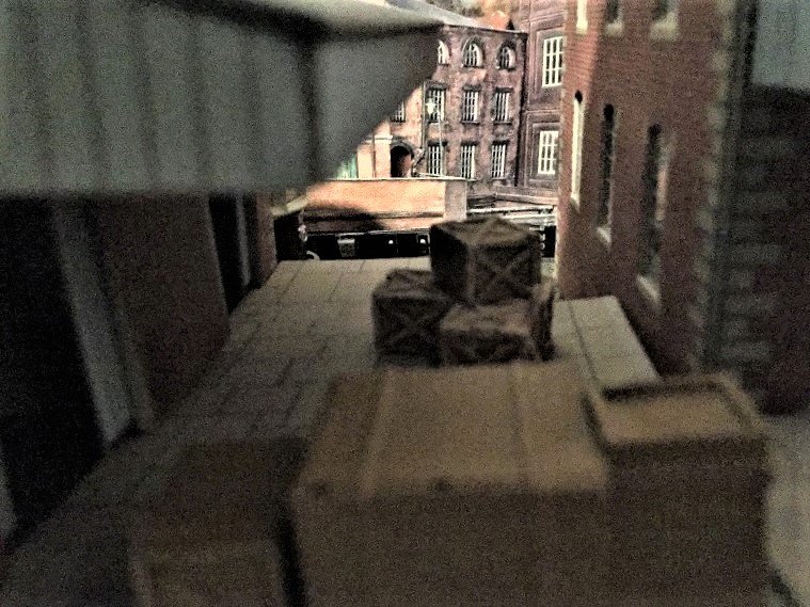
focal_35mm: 31
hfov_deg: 58.4
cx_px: 405
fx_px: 725
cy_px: 304
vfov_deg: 45.4
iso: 800
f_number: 2.4
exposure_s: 1/17
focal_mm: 3.3
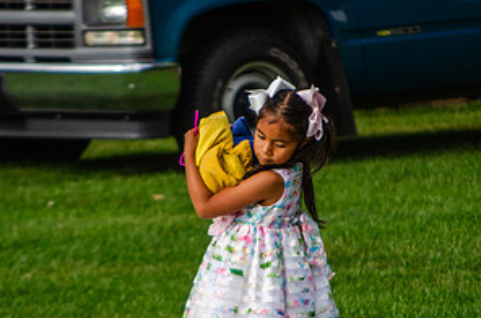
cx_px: 257
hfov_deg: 3.5
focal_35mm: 587
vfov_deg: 2.3
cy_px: 153
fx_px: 7826
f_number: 5.6
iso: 200
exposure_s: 1/500
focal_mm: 200
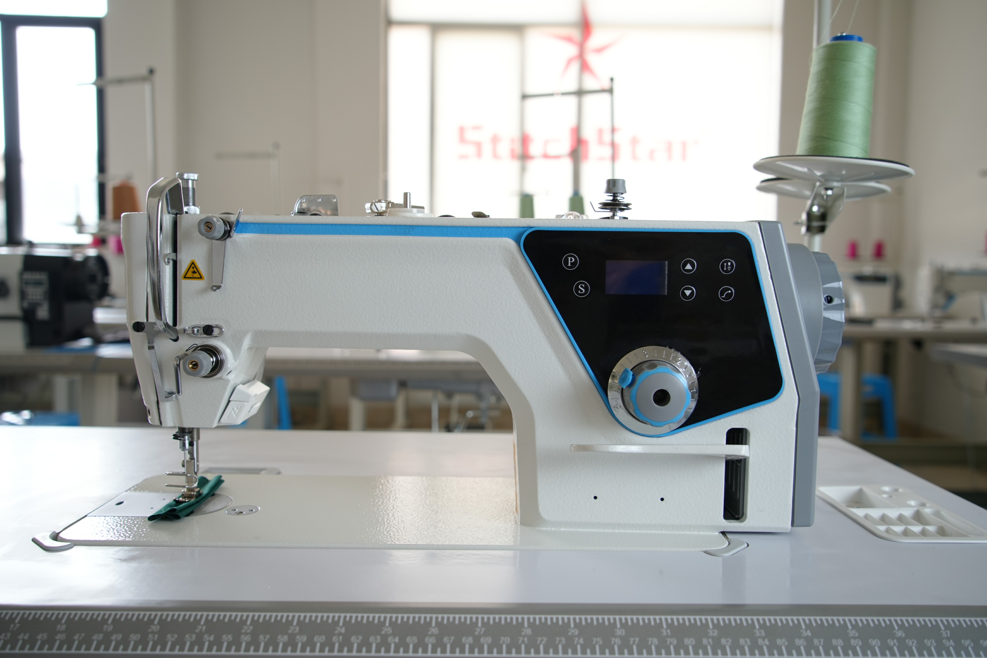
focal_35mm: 29
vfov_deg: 45.0
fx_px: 795
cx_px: 494
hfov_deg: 63.7
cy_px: 329
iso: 320
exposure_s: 1/50
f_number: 4
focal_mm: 29
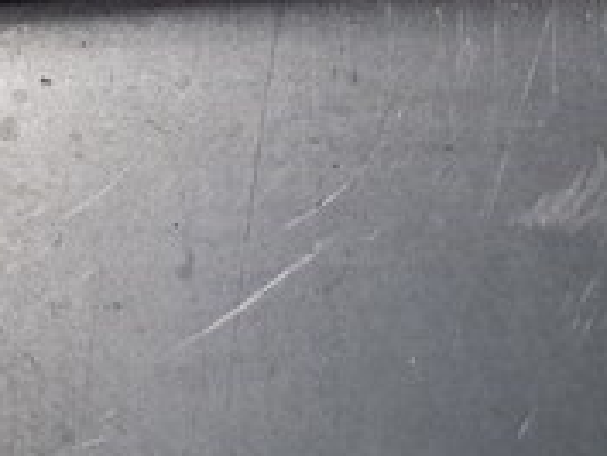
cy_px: -219
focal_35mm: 148
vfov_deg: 9.8
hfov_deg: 13.2
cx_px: 45
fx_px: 2597
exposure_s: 1/30
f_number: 3.6
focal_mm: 7.3
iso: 125
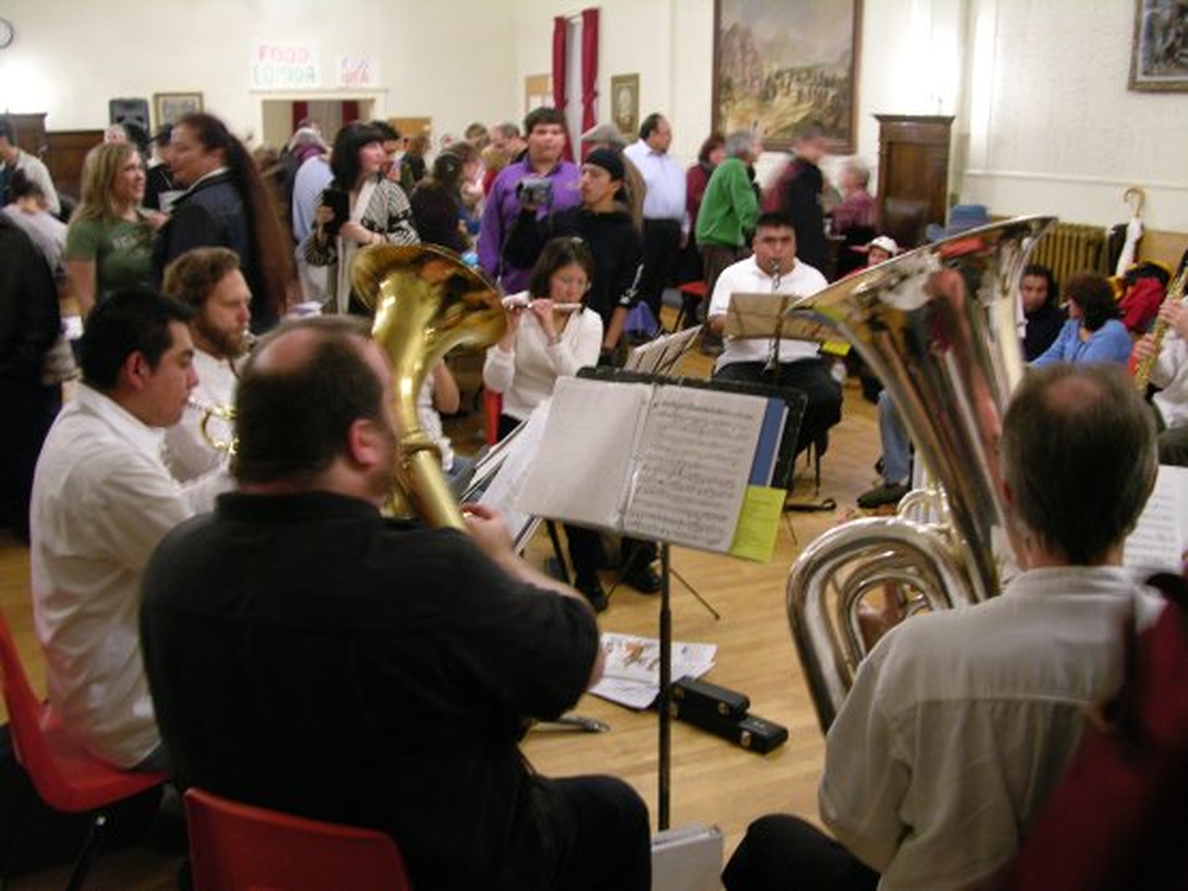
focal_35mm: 35
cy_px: 446
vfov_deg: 40.7
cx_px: 594
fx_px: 1201
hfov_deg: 52.6
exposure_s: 1/3
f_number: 2.8
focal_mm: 8.9
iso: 200
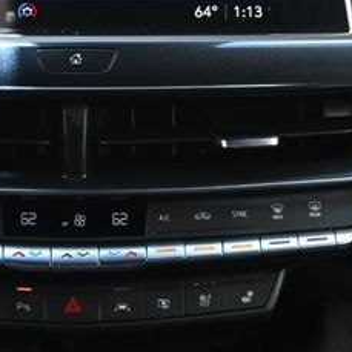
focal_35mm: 178
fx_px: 2048
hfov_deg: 9.8
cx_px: 74
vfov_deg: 9.8
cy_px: 55
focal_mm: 50
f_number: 6.3
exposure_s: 1/125
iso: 1000
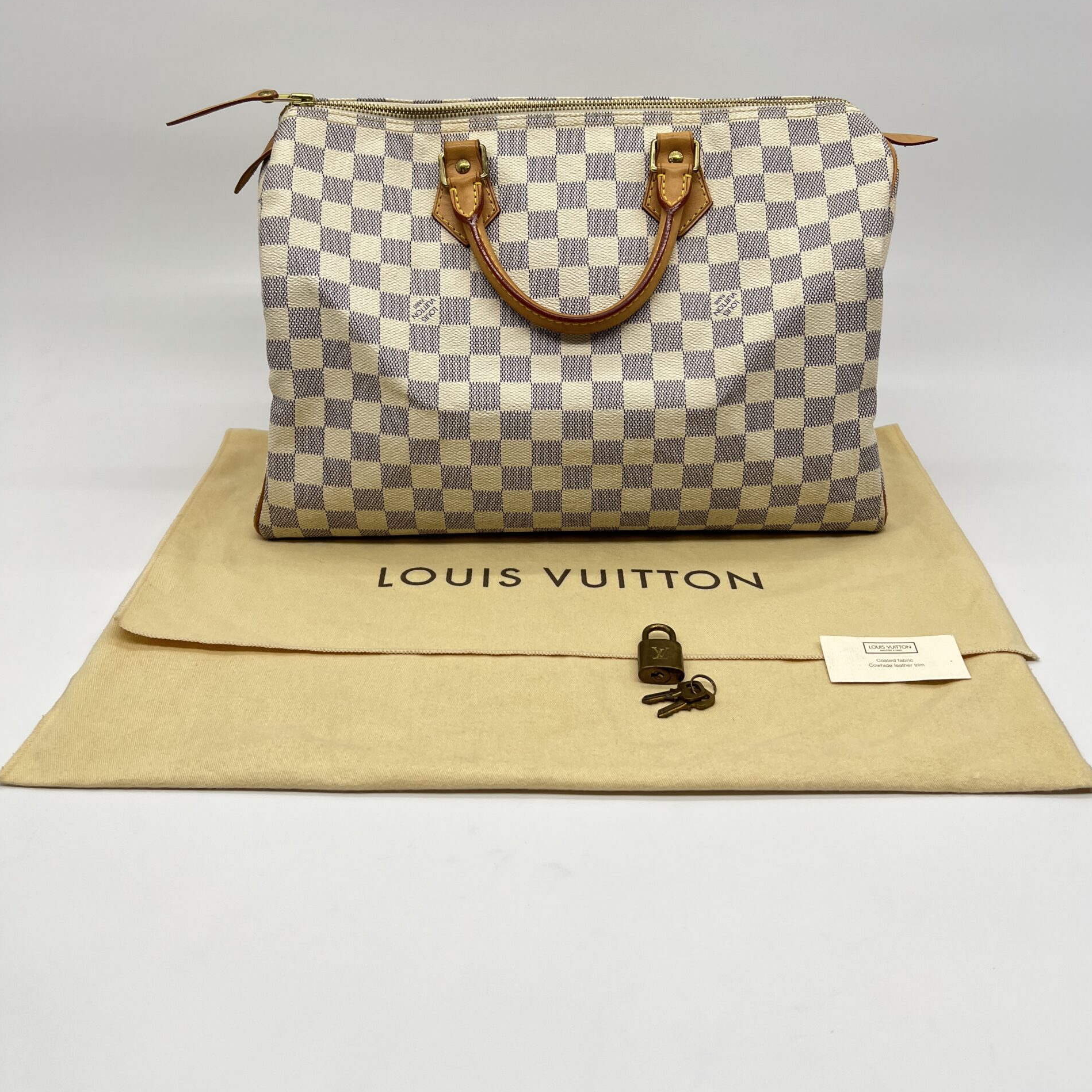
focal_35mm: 31
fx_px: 1106
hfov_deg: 52.5
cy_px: 426
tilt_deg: -24.0
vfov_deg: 52.1
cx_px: 547
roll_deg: +0.0
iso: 40
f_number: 1.5
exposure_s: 1/185
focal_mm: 5.7
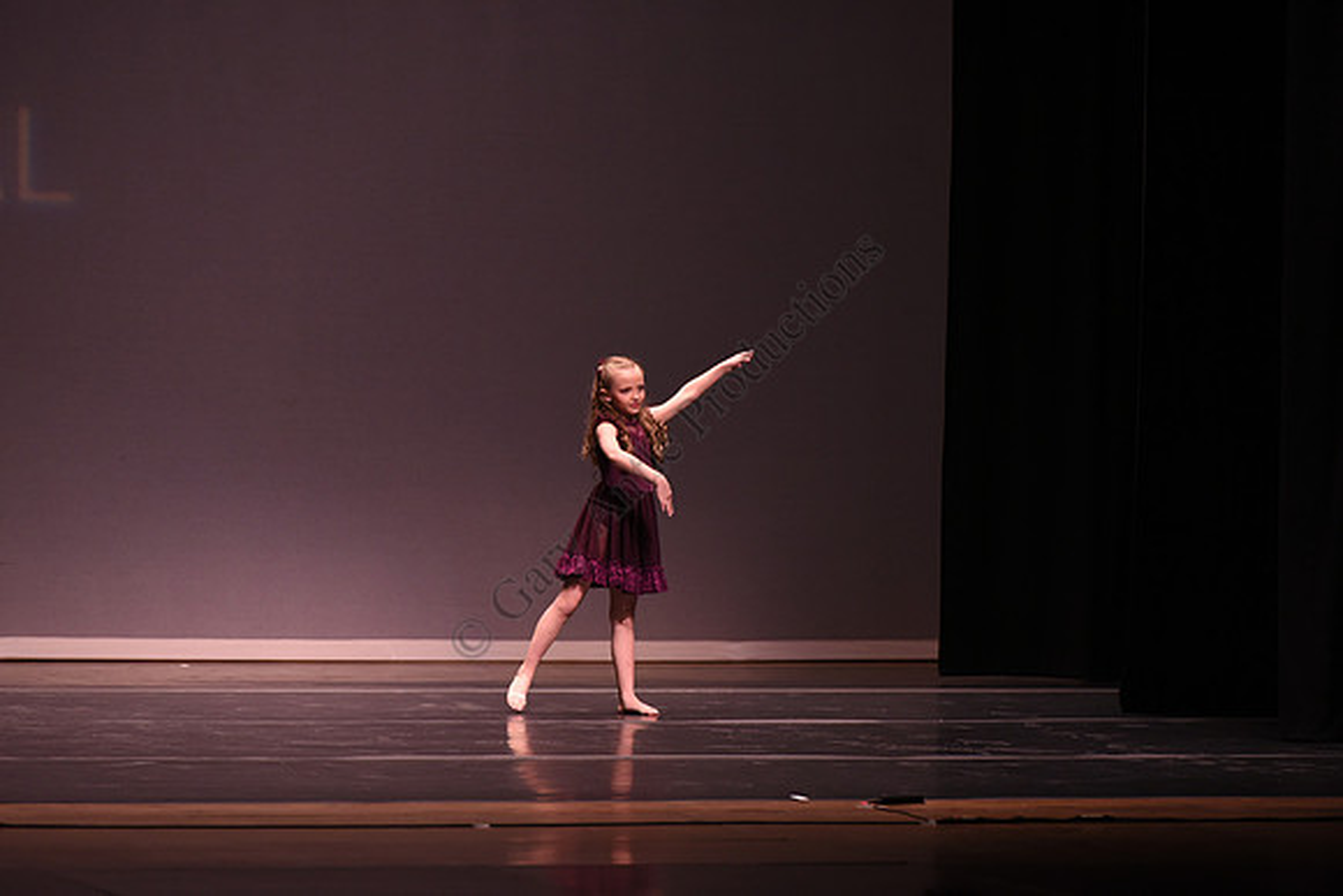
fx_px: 7463
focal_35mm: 200
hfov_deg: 10.3
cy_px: 448
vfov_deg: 6.9
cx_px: 672
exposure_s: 1/250
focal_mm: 200
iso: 2000
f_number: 4
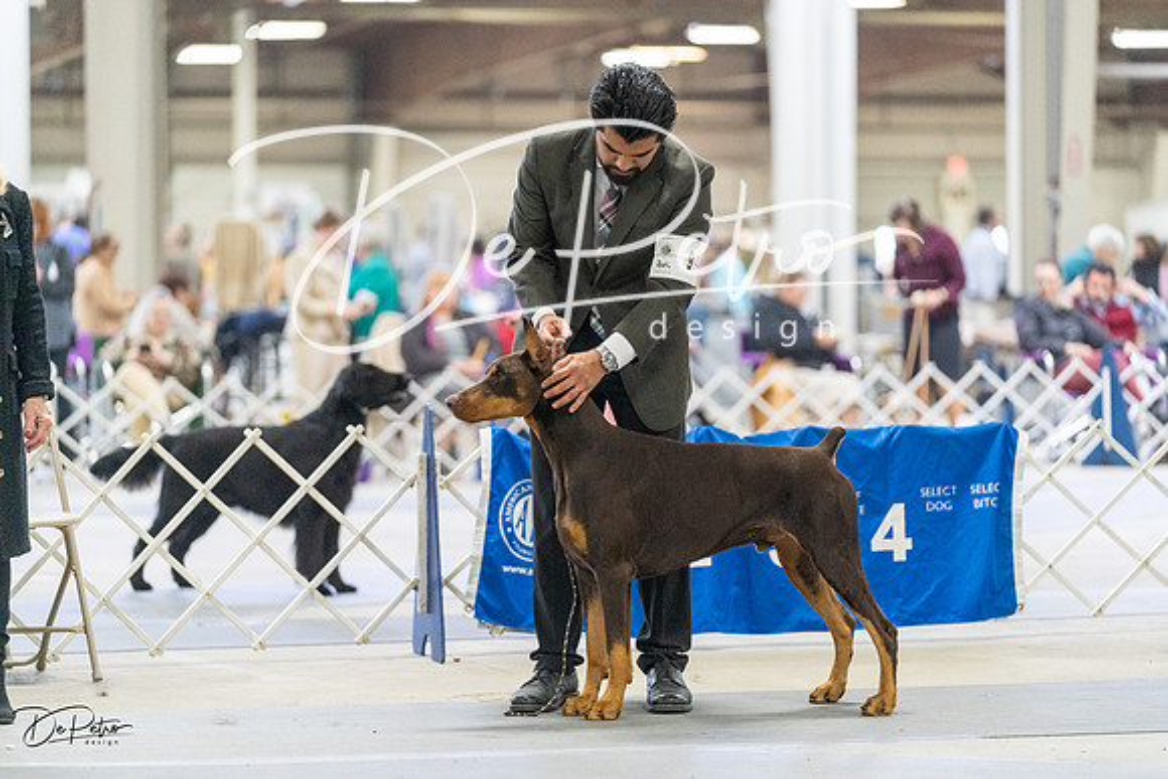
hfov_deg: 14.3
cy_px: 390
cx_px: 584
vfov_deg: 9.6
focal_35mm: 143
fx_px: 4640
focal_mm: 143
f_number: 2.8
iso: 6400
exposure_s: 1/320
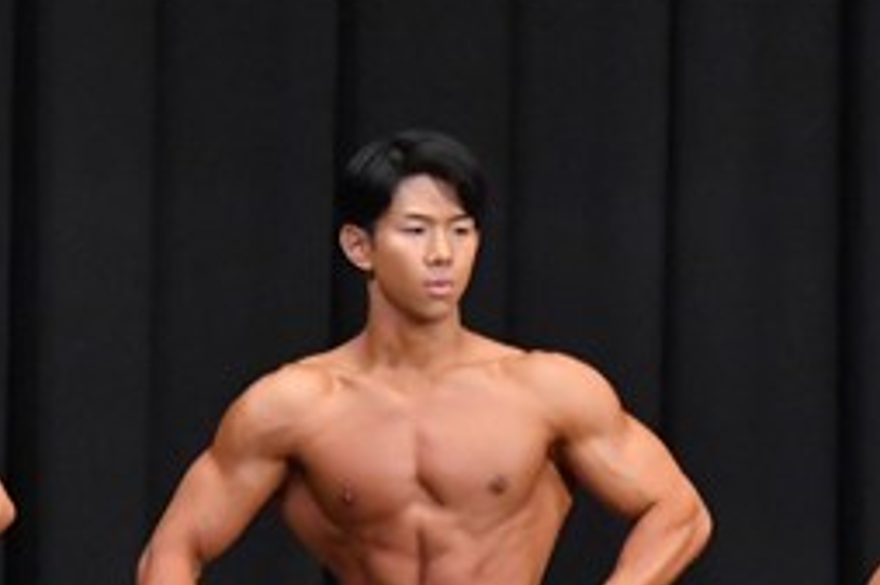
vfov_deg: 2.4
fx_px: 13948
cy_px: 758
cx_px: 622
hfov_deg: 3.6
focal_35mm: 571
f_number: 5.6
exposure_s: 1/400
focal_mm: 125
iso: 8000
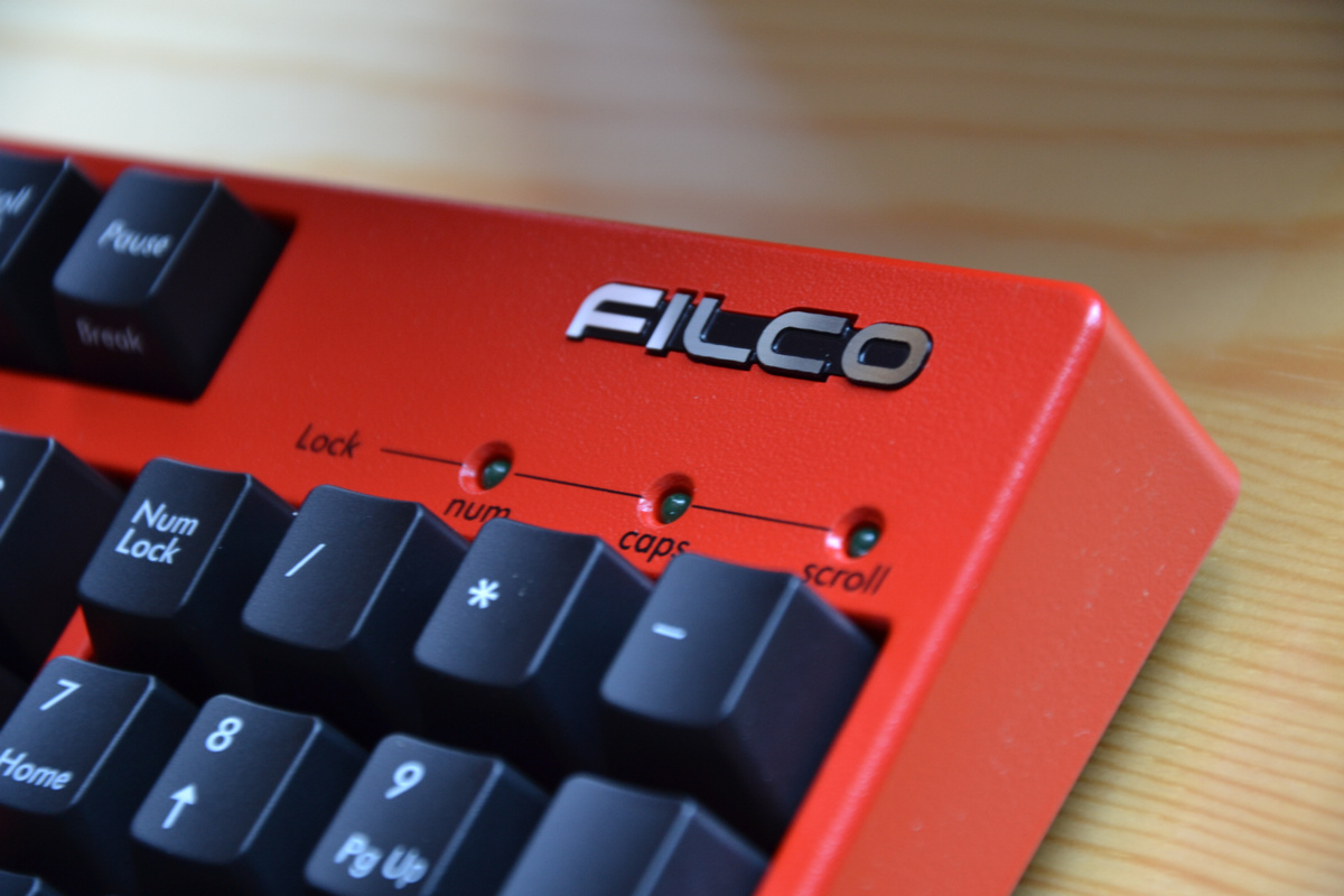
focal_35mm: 158
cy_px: 448
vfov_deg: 8.7
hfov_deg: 13.0
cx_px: 672
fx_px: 5880
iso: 400
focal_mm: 105
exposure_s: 1/30
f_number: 5.6
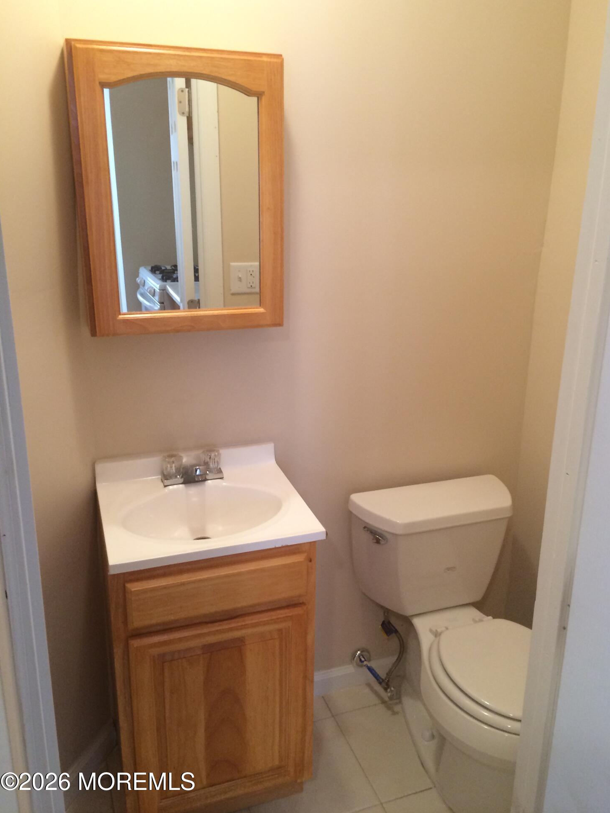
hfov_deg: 45.5
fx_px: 728
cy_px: 400
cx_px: 314
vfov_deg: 58.3
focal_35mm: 31
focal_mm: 4.12
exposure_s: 1/30
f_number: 2.2
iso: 125
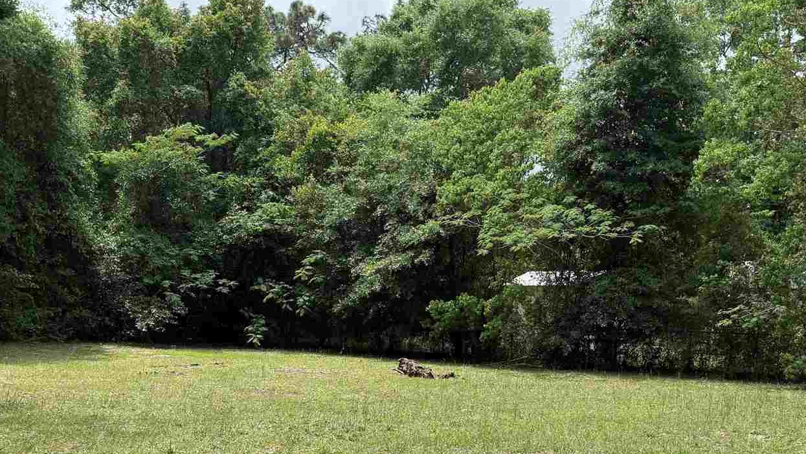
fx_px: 919
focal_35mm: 43
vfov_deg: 27.0
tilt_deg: -3.5
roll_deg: -2.2
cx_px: 378
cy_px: 389
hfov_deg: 47.3
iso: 100
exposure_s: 1/2907
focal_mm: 6.76
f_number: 1.78
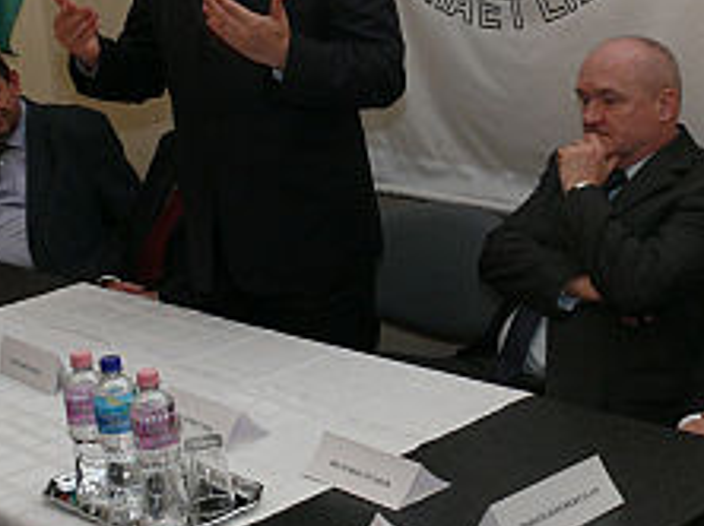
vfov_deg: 20.7
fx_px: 1442
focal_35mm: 71
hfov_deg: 27.1
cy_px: 269
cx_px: 511
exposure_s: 1/30
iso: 100
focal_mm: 7.4
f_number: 4
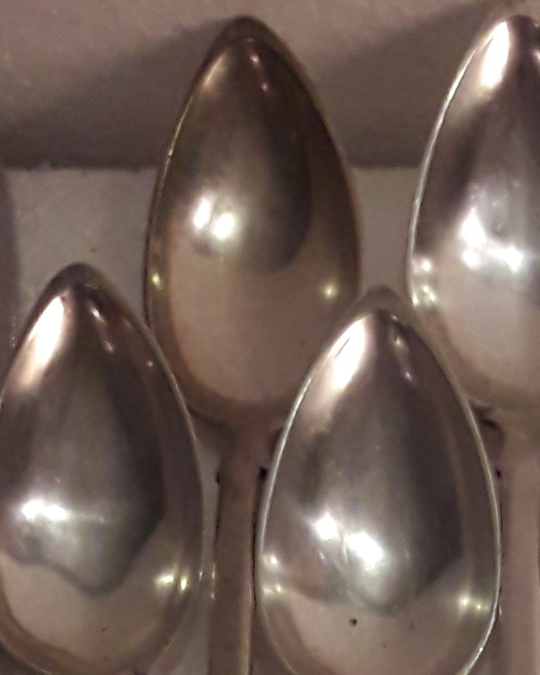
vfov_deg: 12.4
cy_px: 1532
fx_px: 2557
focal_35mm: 128
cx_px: 835
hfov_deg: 11.5
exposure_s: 1/40
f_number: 1.9
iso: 125
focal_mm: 3.7
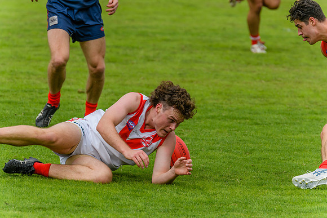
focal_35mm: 420
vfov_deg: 3.3
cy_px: 109
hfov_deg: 4.9
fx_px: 3816
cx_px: 164
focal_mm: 420
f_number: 7.1
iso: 800
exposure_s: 1/2500
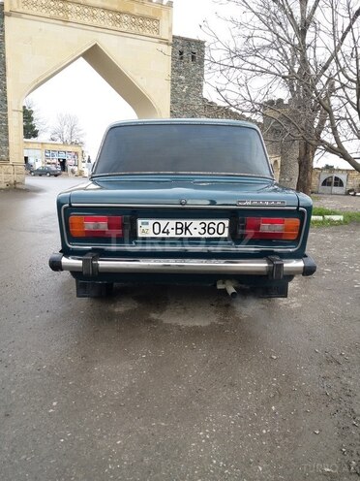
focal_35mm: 27
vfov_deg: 65.3
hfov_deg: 51.4
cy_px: 240
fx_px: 374
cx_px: 180
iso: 40
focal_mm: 3.7
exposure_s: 1/125
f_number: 1.9
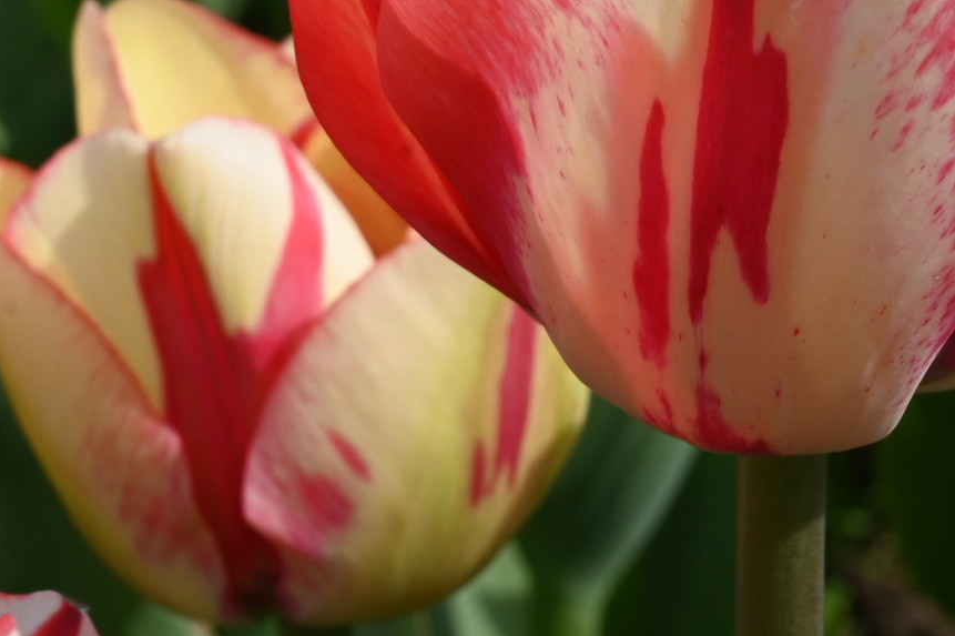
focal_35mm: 116
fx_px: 3075
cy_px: -2
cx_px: 548
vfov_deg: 11.7
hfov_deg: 17.6
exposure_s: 1/60
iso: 100
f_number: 16
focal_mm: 52
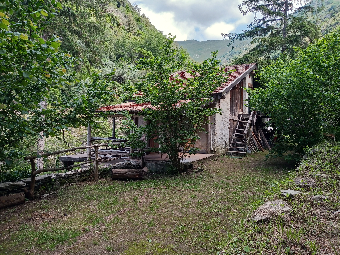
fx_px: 196
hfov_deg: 81.7
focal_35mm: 20
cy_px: 128
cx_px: 170
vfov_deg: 66.0
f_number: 2
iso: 117
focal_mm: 3.54
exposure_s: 1/120
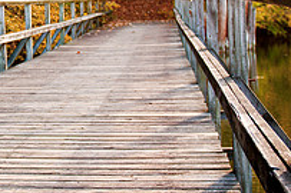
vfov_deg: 13.1
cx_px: -36
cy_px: -12
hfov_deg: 19.0
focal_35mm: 103
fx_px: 832
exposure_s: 1/125
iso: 100
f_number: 2.8
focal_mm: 24
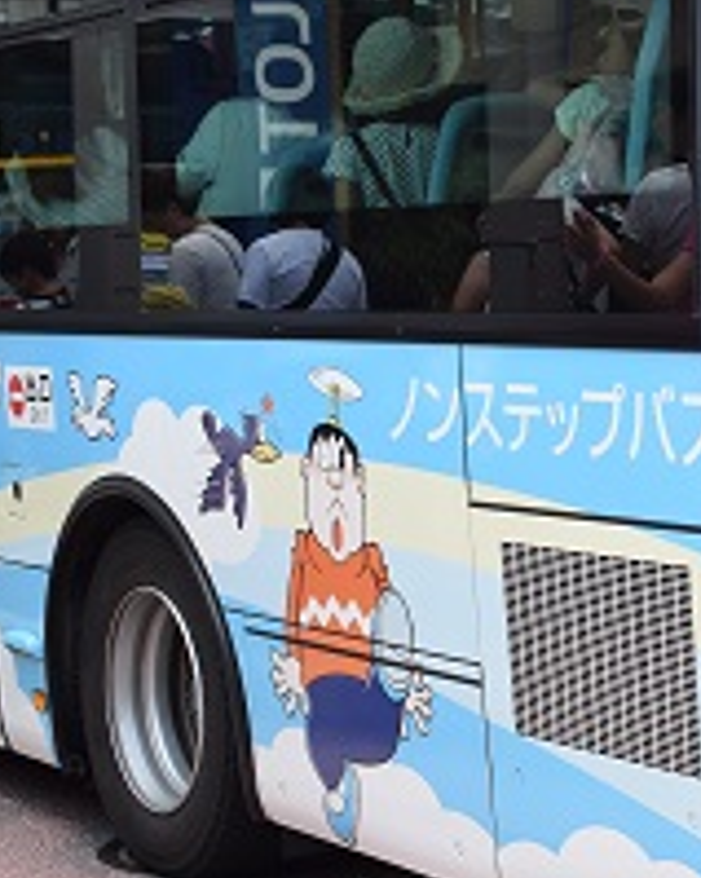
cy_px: 441
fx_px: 2568
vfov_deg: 19.4
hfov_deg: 15.4
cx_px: 644
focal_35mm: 99
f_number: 8
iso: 280
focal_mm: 35
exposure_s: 1/250
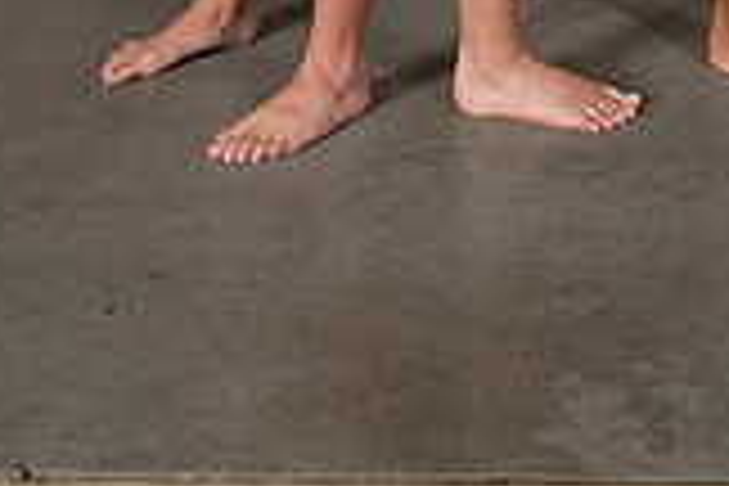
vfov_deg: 12.3
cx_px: 572
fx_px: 1964
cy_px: -508
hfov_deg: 20.8
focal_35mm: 97
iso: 800
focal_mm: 35
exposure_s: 1/250
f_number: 7.1
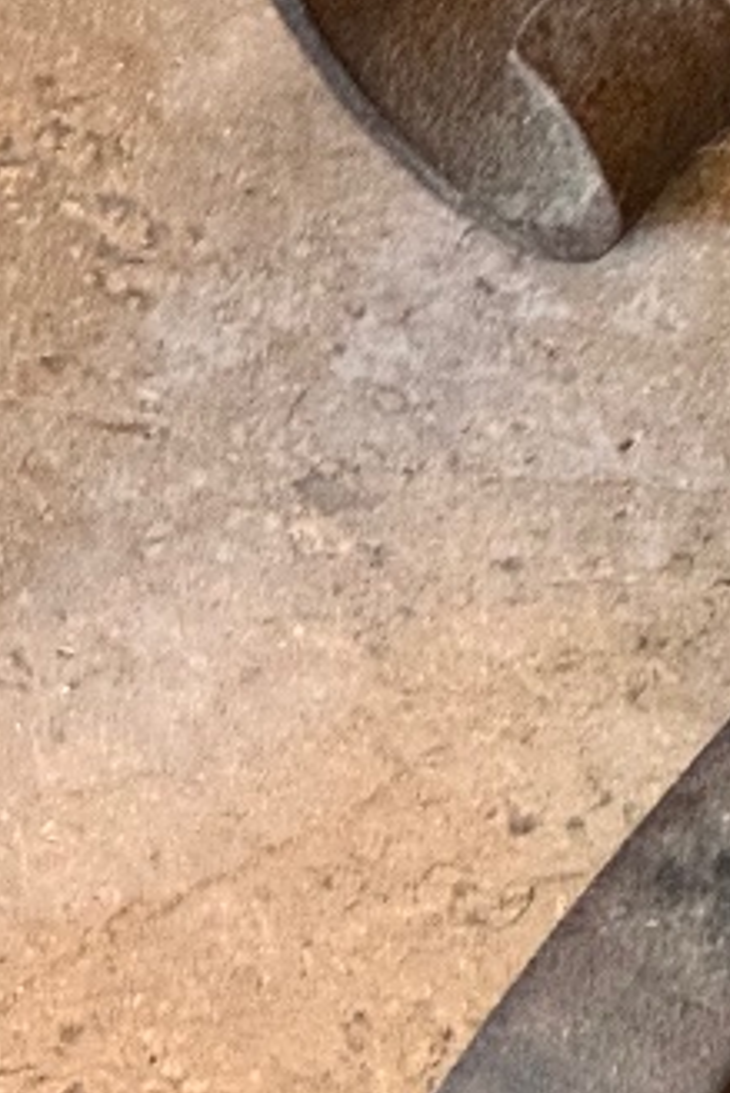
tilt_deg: -57.2
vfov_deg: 7.0
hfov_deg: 4.7
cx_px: 1210
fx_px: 8902
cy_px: 397
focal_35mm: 293
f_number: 2.8
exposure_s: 1/50
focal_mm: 9
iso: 640
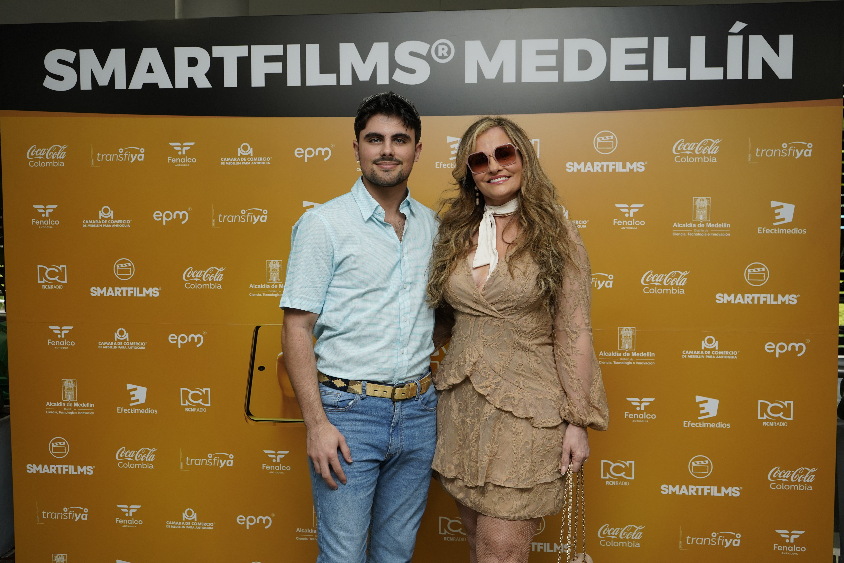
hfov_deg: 57.2
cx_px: 422
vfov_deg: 40.0
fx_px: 774
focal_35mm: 33
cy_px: 282
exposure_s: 1/250
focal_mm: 33
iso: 1000
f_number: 5.6
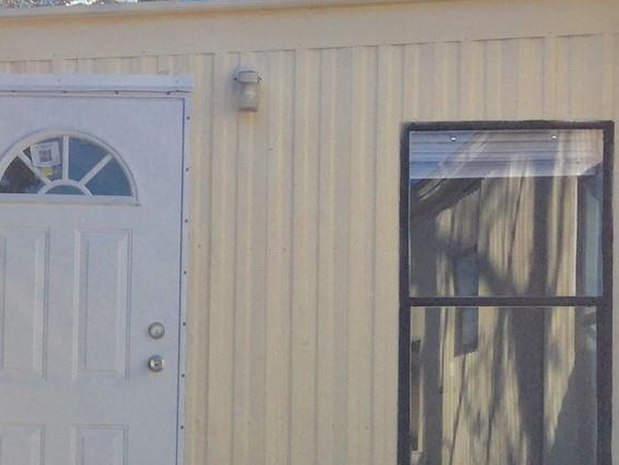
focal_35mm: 87
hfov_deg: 22.3
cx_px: 150
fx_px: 1556
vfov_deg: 16.8
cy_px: 395
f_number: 2.4
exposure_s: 1/1199
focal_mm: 3.3
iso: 25
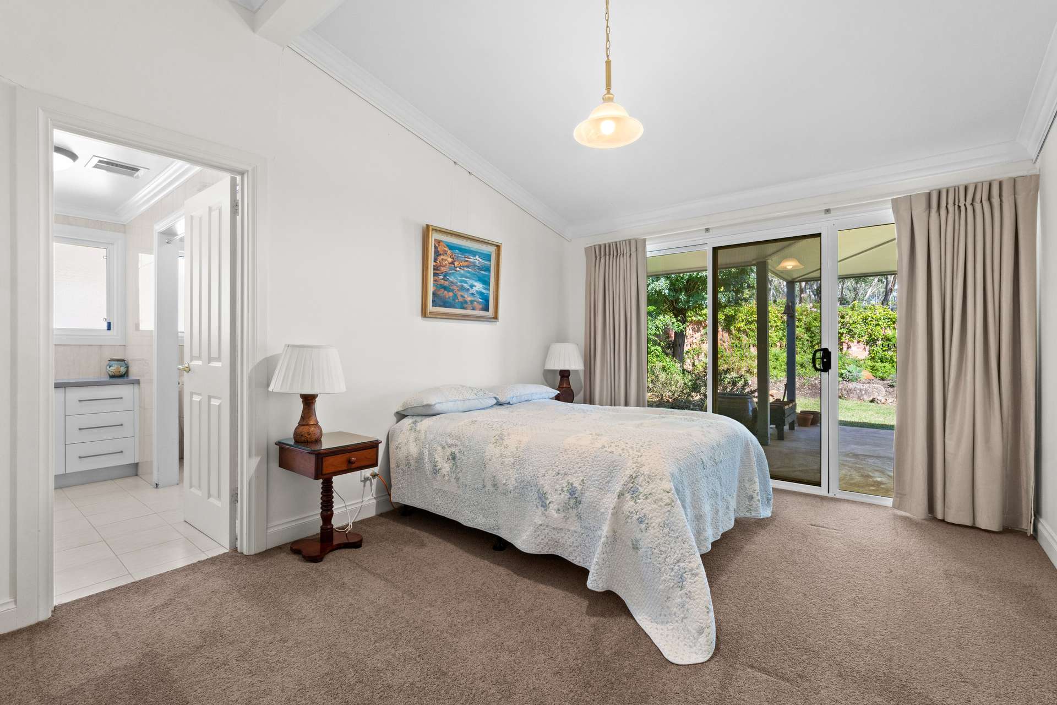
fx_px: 440
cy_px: 352
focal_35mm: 15
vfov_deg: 77.3
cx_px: 528
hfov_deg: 100.4
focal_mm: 10
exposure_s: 1/2
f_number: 8
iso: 200
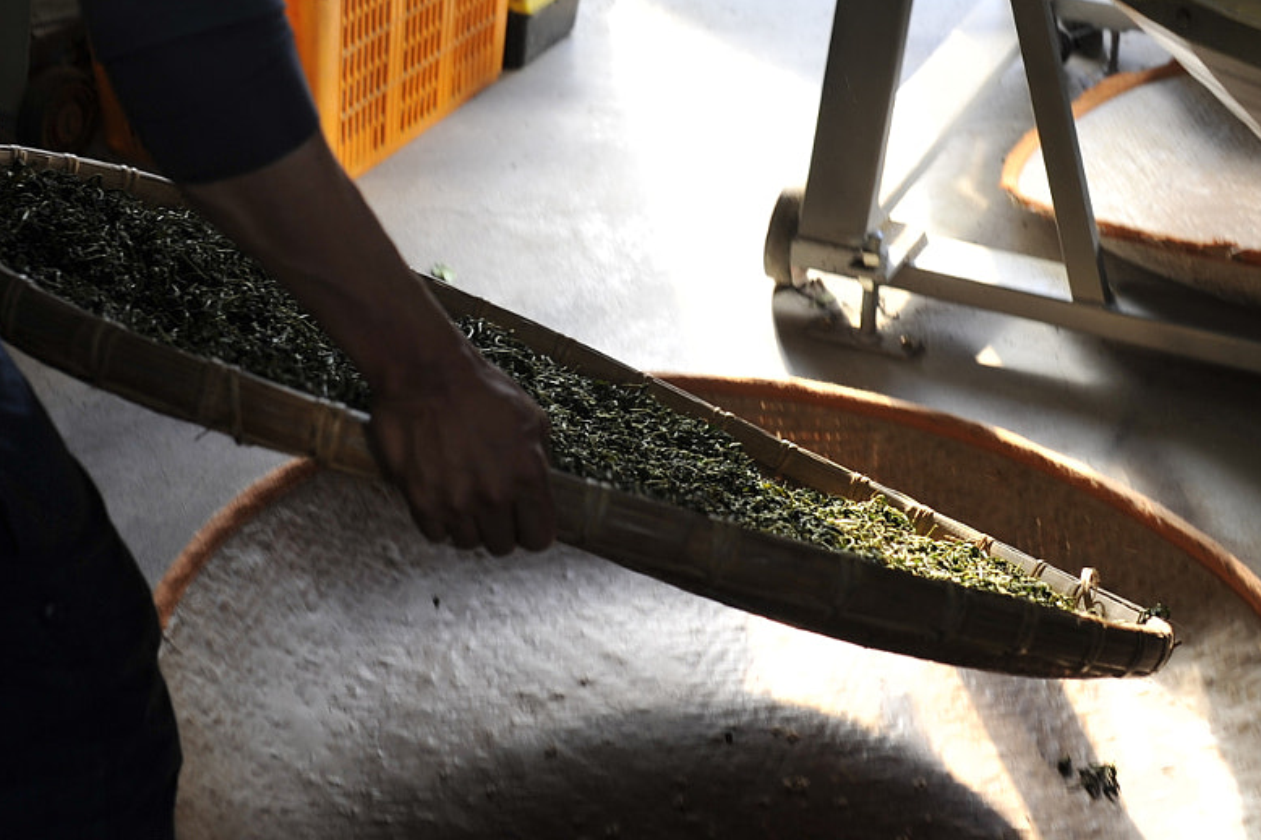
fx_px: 2521
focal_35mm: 72
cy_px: 173
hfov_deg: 28.1
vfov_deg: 18.7
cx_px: 564
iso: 200
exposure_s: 1/125
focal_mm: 35
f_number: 3.2
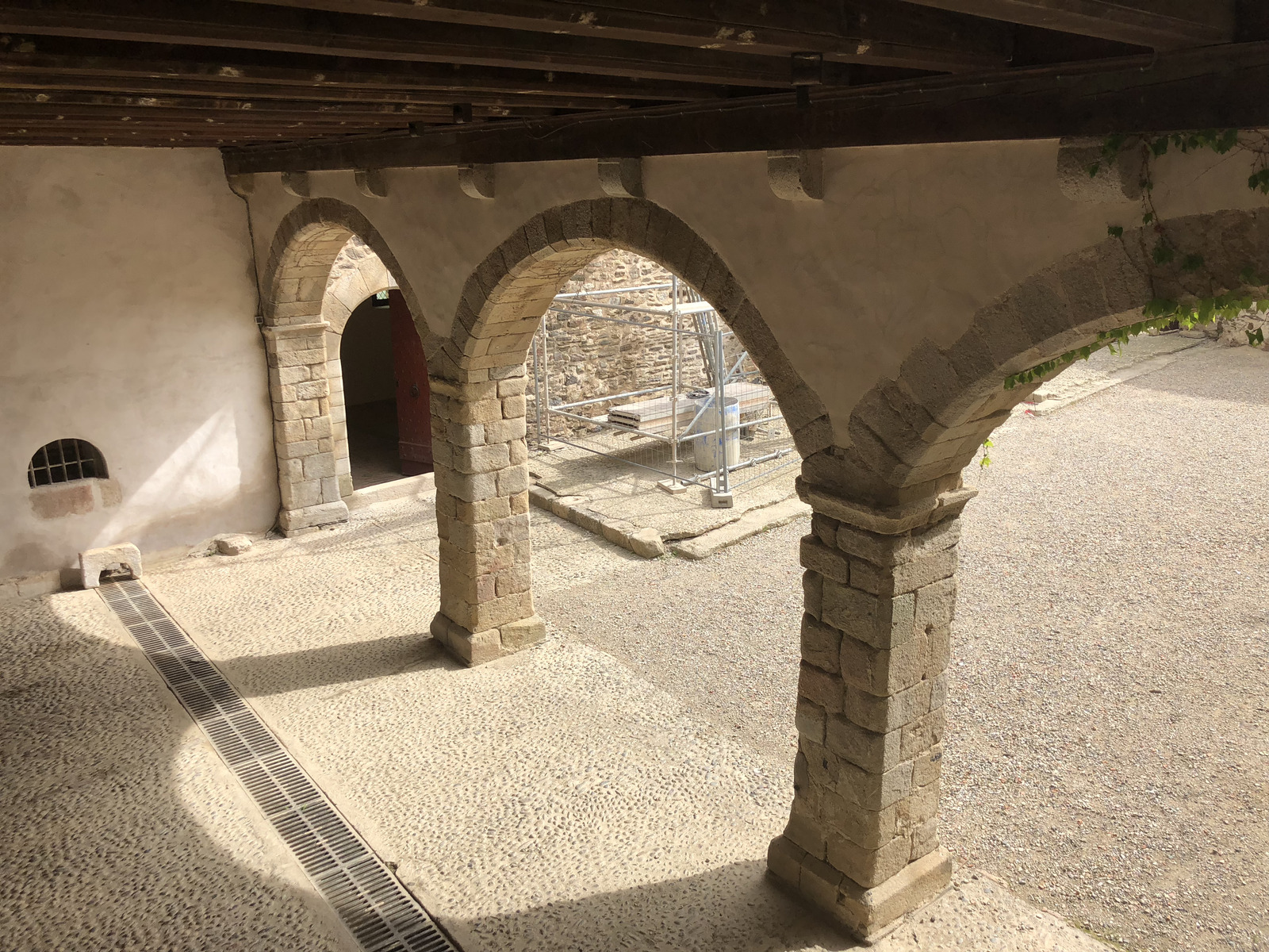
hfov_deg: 63.4
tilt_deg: -14.5
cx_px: 634
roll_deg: +1.6
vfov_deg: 49.7
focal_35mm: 28
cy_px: 476
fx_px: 1026
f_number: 1.8
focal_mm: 4
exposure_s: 1/738
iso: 20
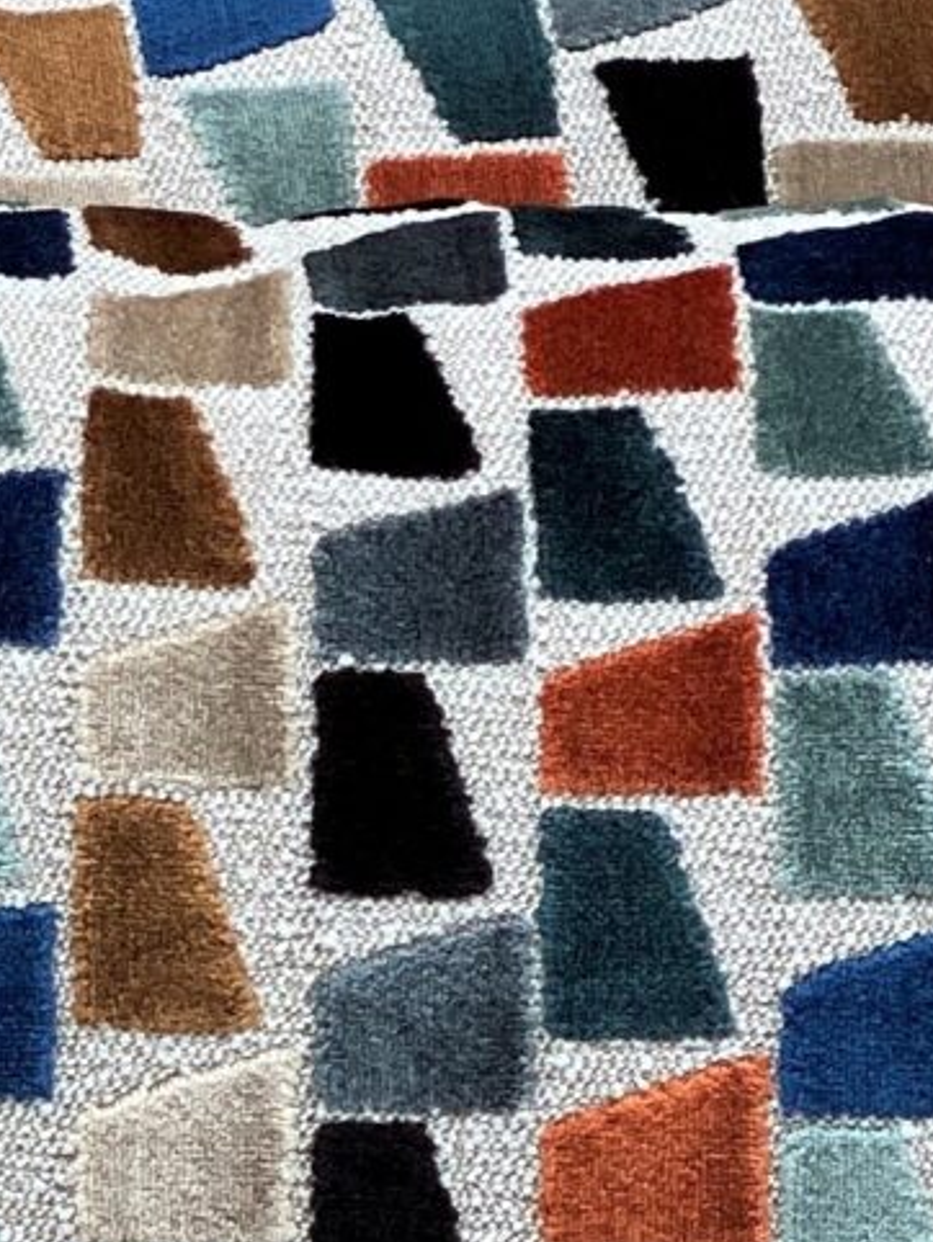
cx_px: 67
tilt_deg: -21.3
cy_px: 1438
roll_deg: +0.1
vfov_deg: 7.1
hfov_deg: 5.4
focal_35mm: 276
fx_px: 9910
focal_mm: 6
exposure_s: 1/122
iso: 20
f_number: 2
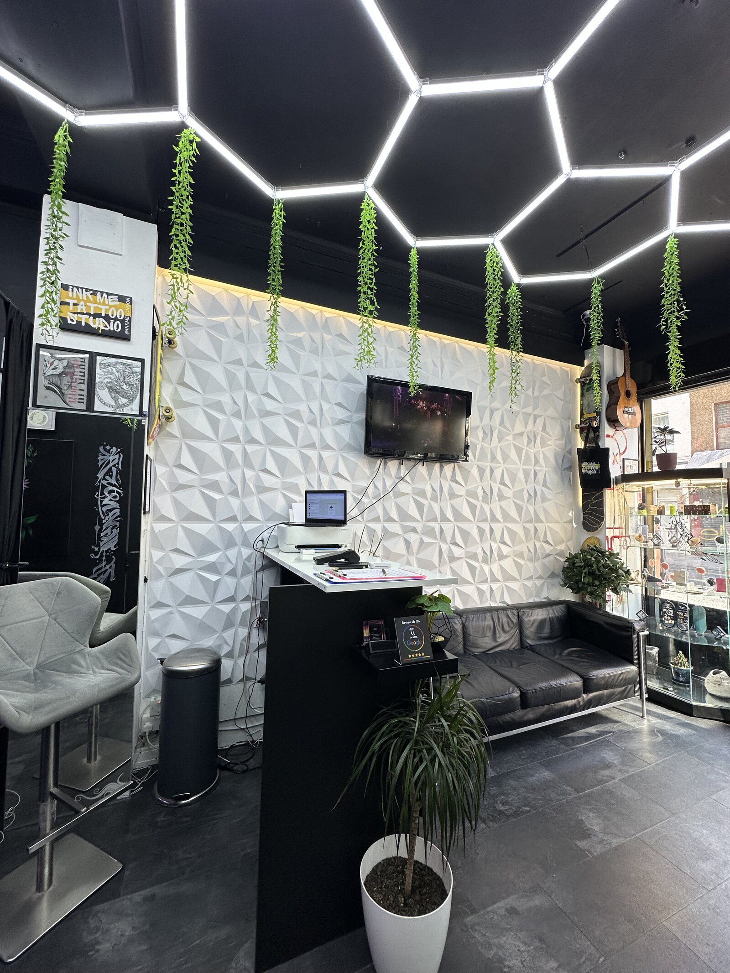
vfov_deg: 102.1
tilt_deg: +3.5
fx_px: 394
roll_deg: -0.8
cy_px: 486
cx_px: 365
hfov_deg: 85.7
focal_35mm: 14
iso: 64
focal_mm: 2.22
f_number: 2.2
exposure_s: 1/100
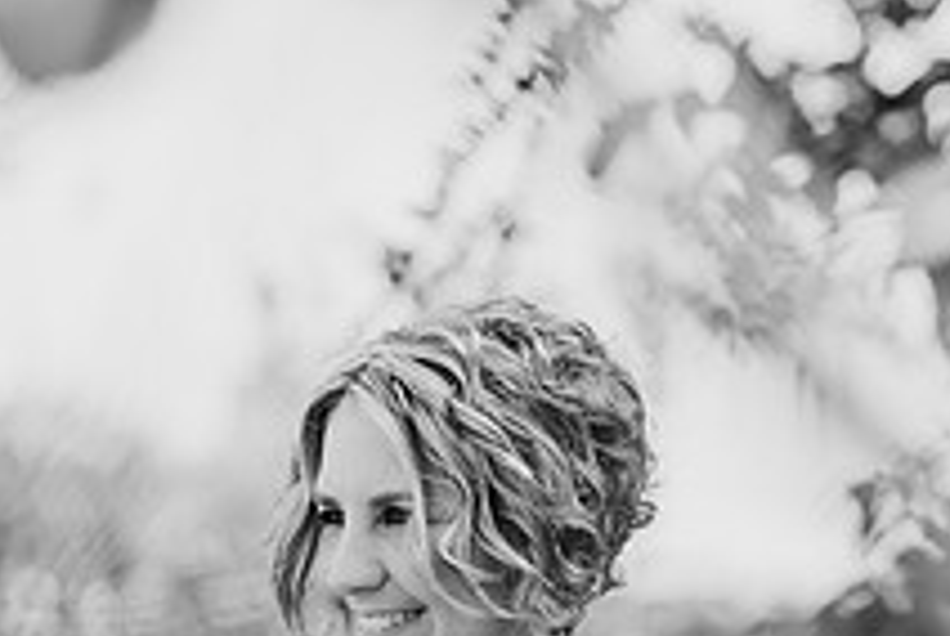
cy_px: 535
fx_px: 6131
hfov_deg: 8.9
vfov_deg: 5.9
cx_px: 385
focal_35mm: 232
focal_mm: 85
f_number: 2
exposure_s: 1/800
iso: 125
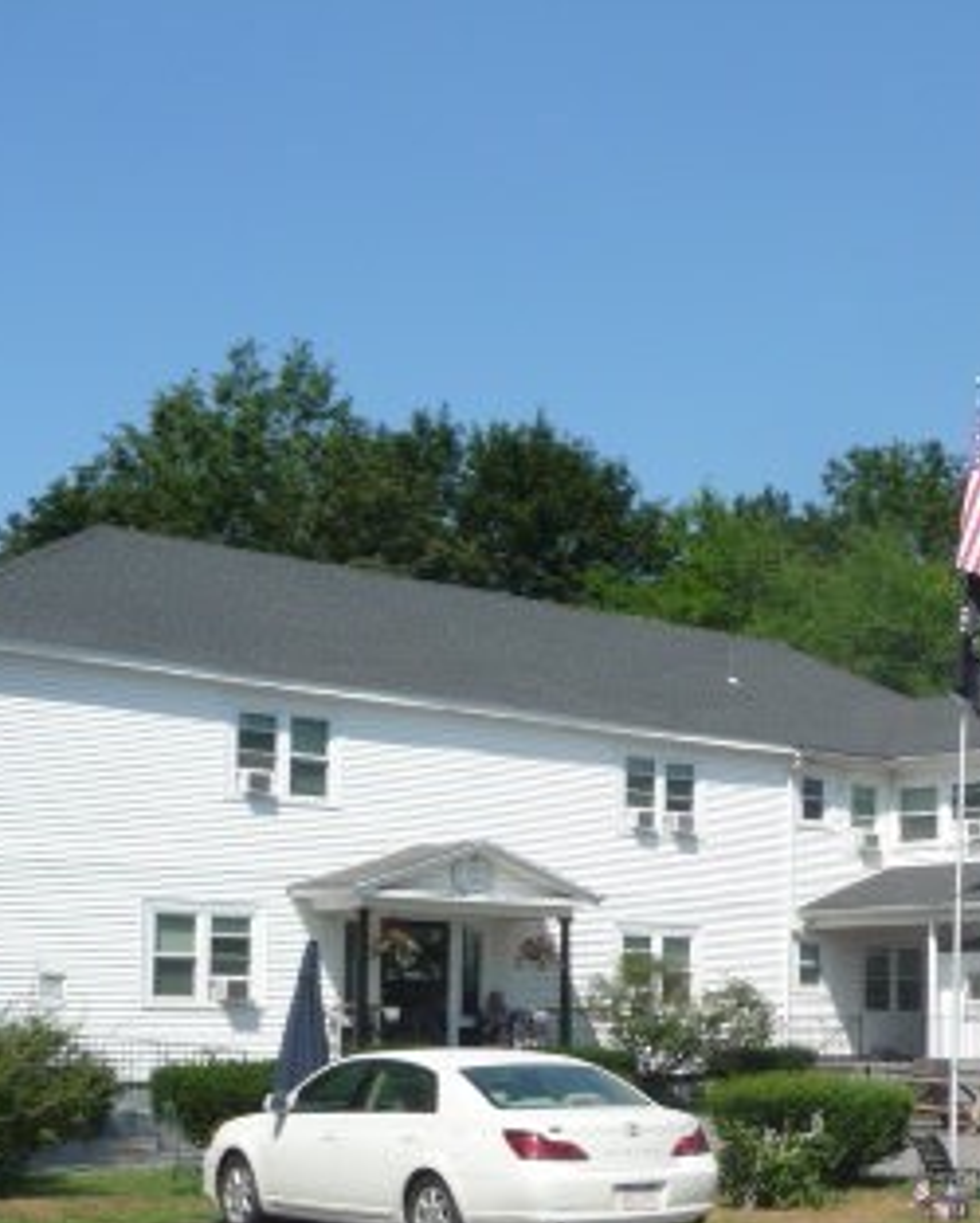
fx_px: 2028
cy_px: 929
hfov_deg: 26.1
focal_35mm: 56
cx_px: 913
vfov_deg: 32.9
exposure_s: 1/1000
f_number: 3.3
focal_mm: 4.7
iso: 100
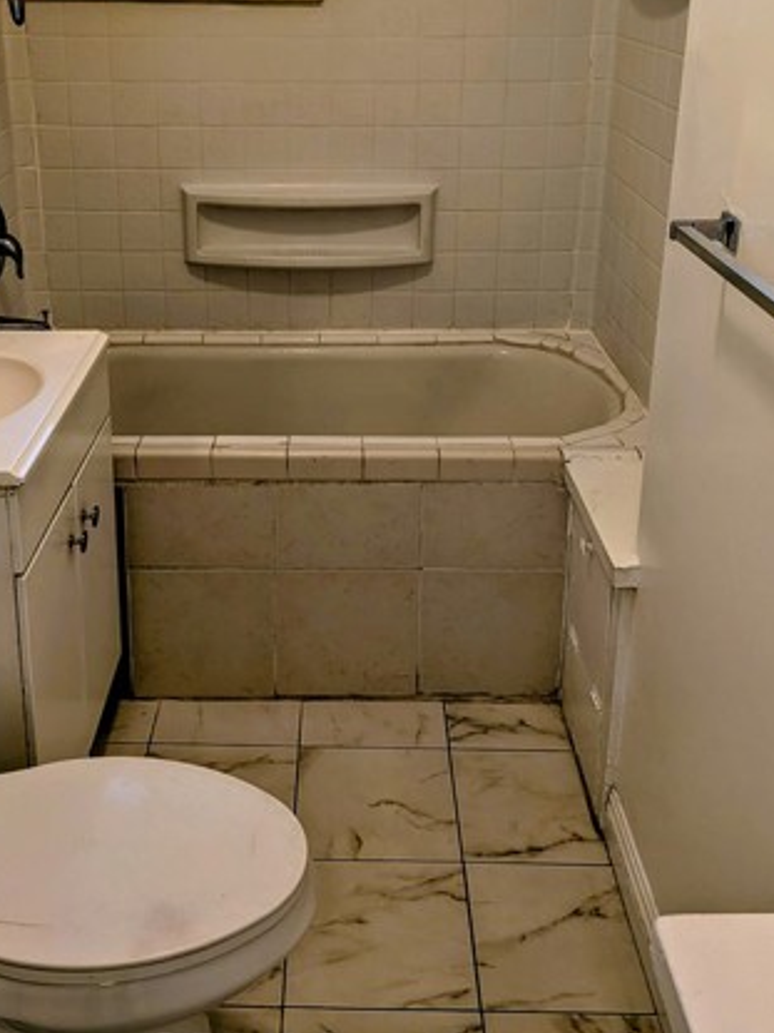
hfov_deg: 38.5
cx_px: 324
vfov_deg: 48.7
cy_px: 296
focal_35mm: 37
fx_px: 1104
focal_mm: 4.53
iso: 39
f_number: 1.7
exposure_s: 1/40
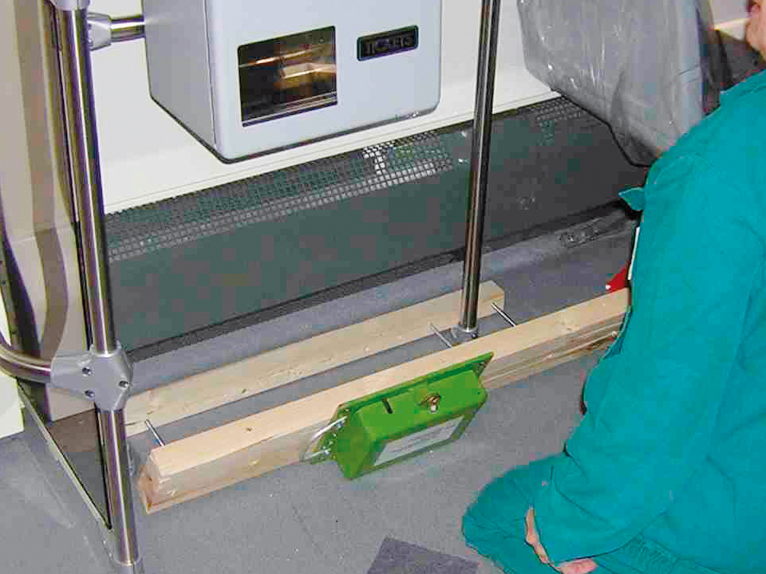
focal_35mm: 60
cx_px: 465
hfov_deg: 32.1
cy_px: 267
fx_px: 1328
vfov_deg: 24.4
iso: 62
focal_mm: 4.7
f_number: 2.6
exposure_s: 1/60.1
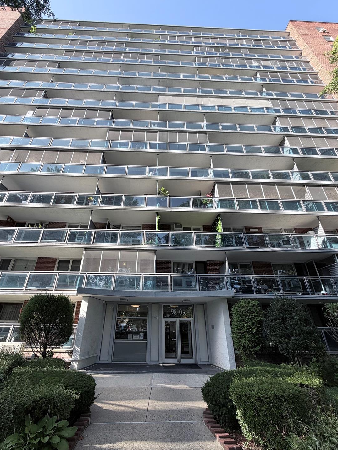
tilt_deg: +27.4
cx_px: 160
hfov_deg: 81.7
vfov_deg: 98.1
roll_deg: -1.1
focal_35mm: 15
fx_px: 195
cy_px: 235
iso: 40
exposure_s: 1/531
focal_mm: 2.22
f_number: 2.2
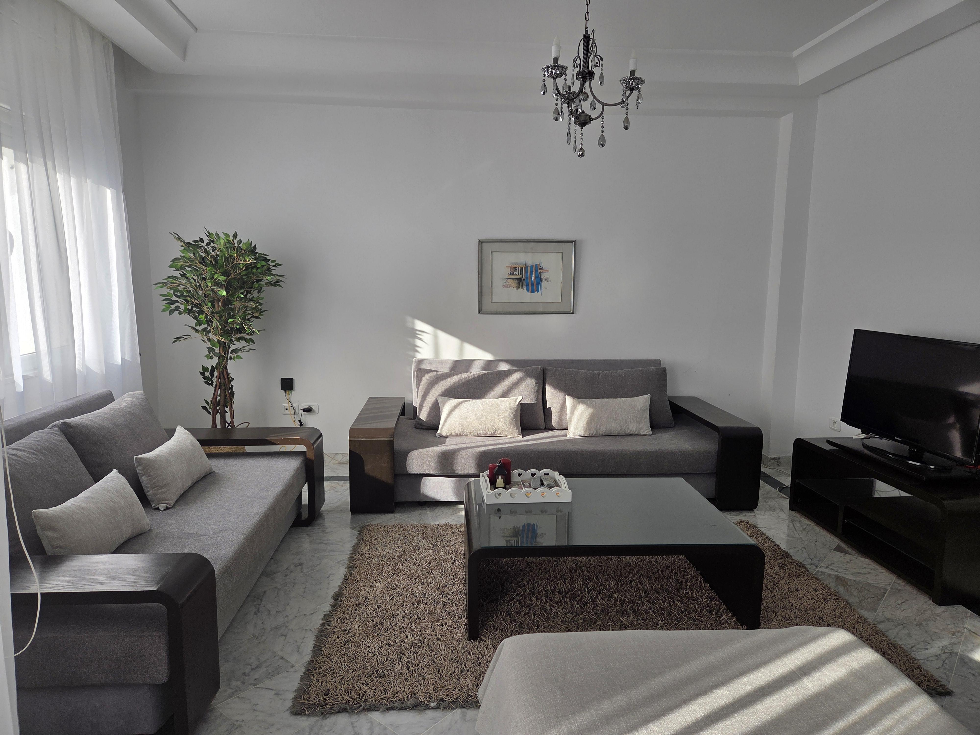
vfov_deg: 58.9
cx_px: 490
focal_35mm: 23
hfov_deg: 73.9
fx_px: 651
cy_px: 368
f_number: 1.8
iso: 80
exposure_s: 1/1179
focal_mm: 5.4
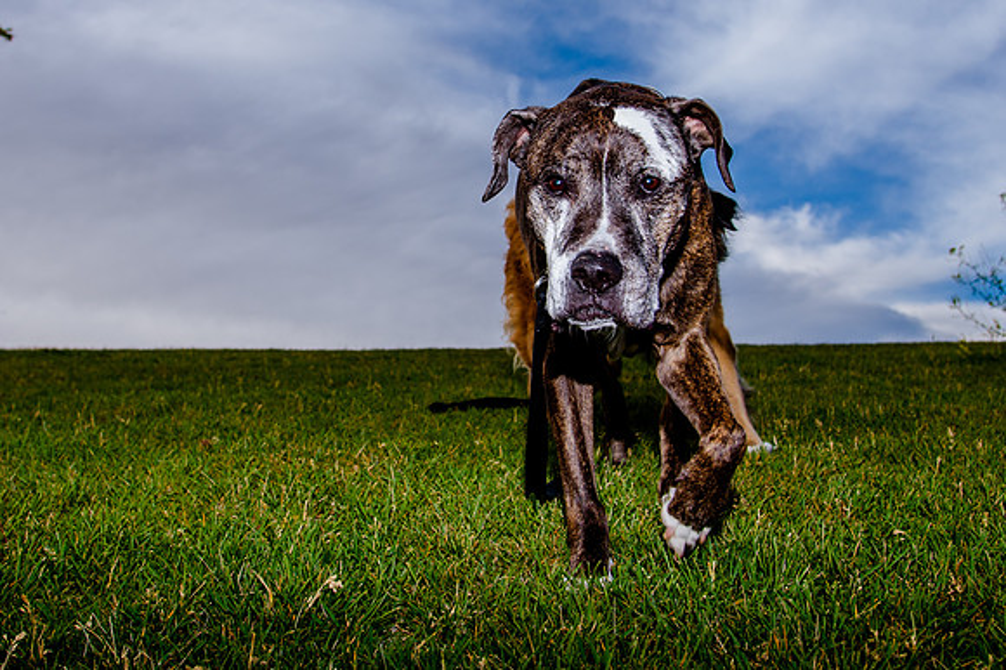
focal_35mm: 44
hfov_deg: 44.3
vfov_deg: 30.2
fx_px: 1231
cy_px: 216
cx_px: 414
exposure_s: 1/500
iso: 200
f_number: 5.6
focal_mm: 24
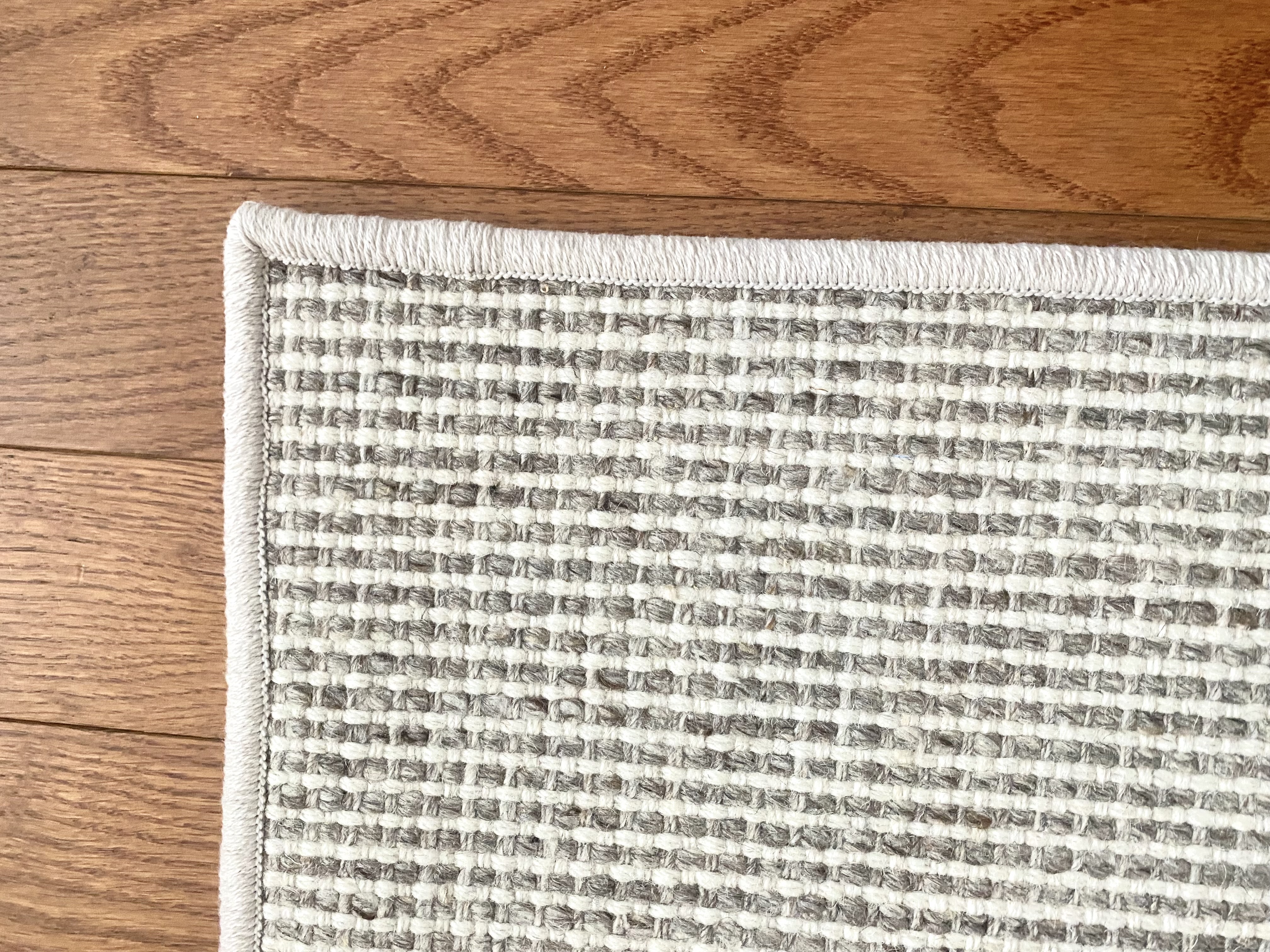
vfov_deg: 53.1
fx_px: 954
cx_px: 635
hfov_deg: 67.3
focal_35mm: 26
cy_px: 476
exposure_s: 1/60
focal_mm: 4.25
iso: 400
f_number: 1.8
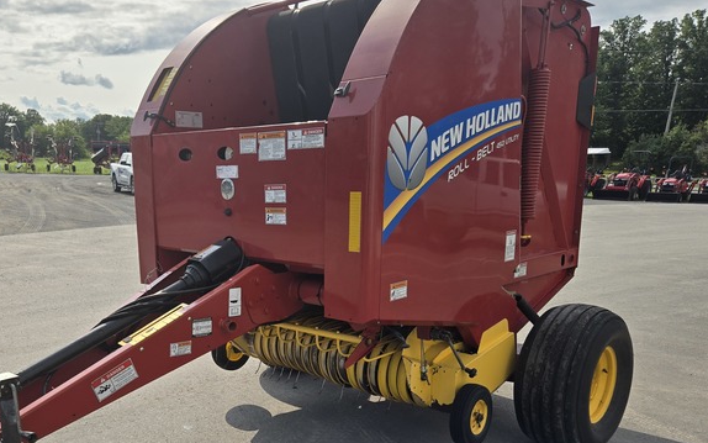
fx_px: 656
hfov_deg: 56.0
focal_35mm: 34
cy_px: 308
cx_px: 263
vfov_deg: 36.8
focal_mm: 5.4
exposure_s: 1/3042
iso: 25
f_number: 1.8
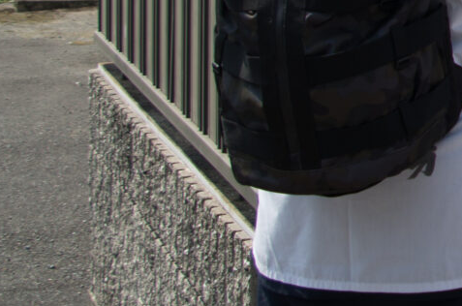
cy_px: -157
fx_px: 1665
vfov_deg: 10.2
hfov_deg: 13.7
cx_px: 887
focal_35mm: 130
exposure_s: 1/250
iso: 100
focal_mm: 21
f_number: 6.3
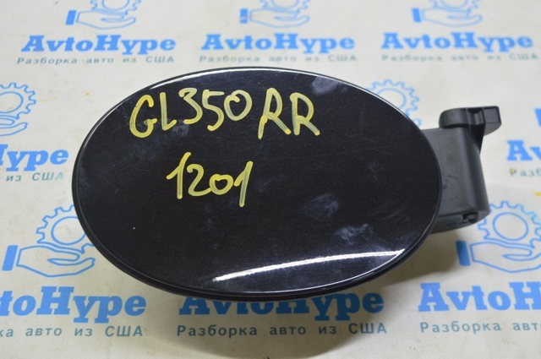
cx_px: 270
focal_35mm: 52
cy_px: 180
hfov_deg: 37.9
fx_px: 788
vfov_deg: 25.7
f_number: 5.6
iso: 400
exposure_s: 1/20
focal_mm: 35
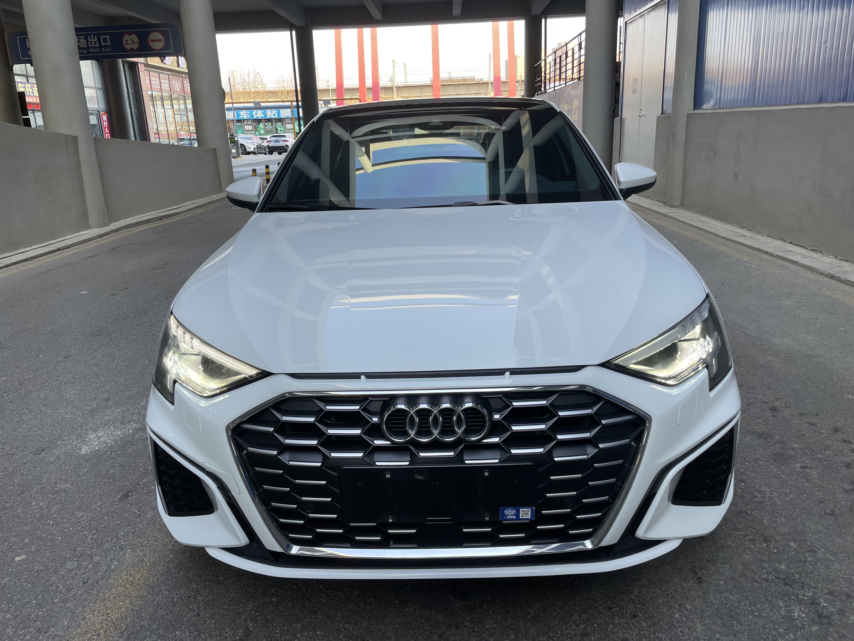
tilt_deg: -15.0
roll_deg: +1.6
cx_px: 427
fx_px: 641
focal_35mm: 26
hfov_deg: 67.3
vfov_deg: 53.1
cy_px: 320
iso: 32
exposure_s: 1/203
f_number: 1.6
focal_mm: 4.2
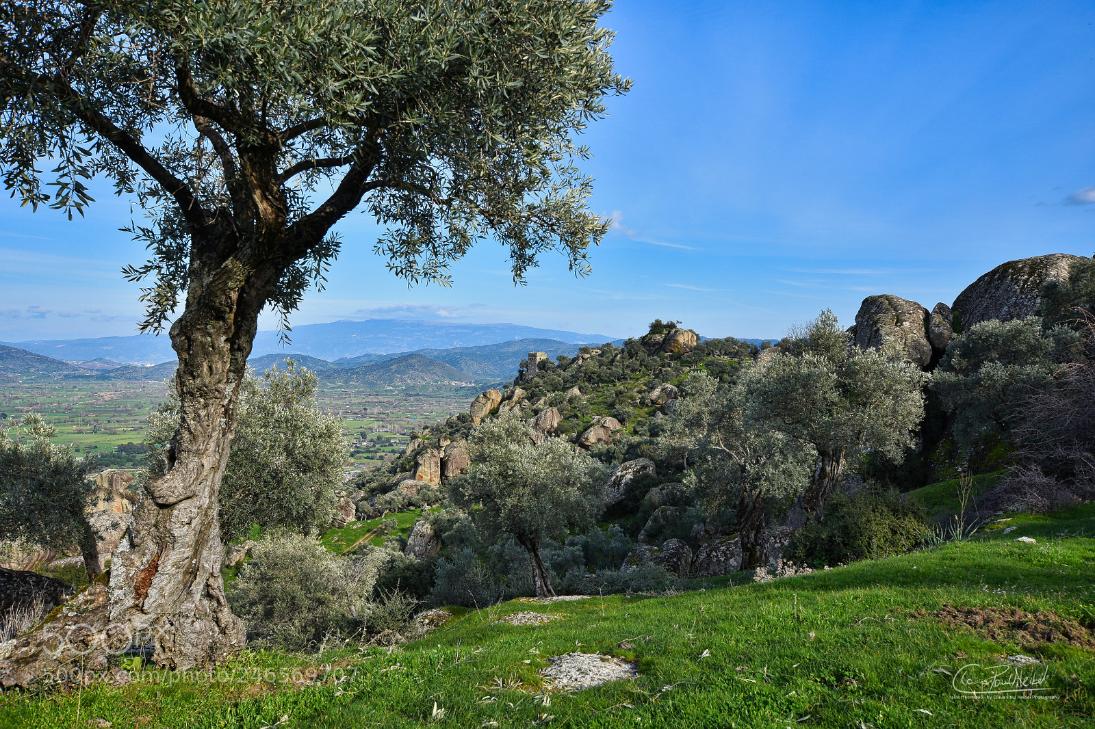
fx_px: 912
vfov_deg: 43.6
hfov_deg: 61.9
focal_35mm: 30
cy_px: 364
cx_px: 548
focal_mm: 20
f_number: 10
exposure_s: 1/125
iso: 100
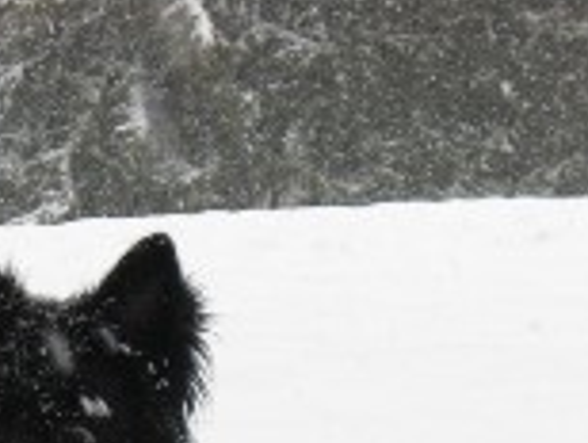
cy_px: 485
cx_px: -57
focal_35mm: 144
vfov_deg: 10.2
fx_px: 2450
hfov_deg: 13.4
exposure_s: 1/250
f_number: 4
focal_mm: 10.4
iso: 200
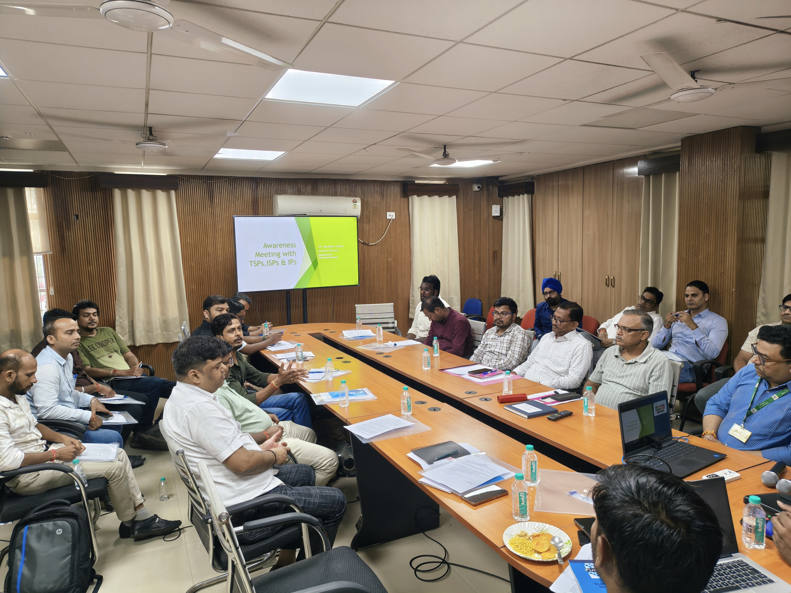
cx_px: 396
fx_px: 548
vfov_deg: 56.8
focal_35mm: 24
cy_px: 296
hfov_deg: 71.6
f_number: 1.8
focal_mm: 5.56
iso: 455
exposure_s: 1/50
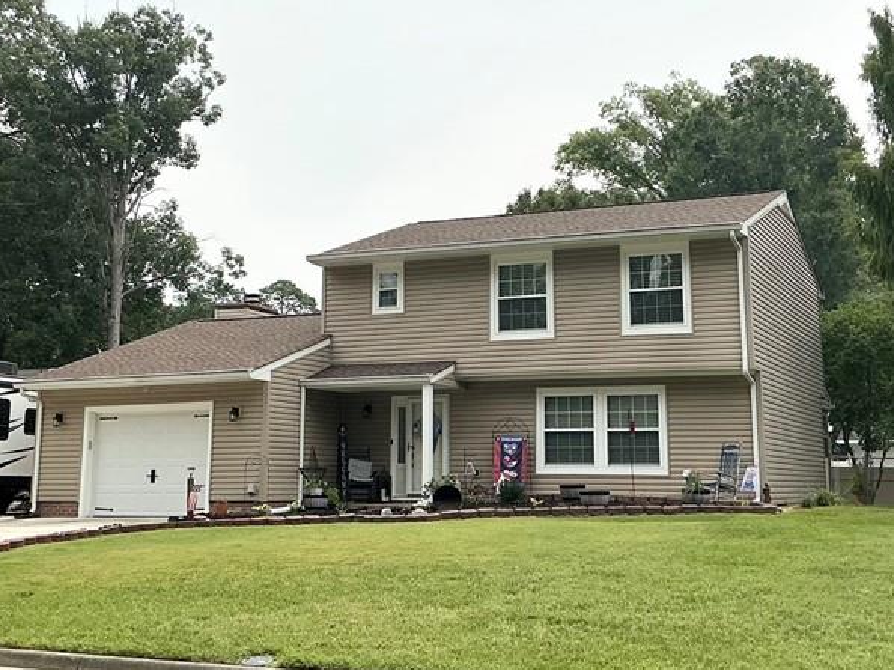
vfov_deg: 29.0
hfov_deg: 38.2
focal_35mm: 50
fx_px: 1291
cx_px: 444
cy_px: 265
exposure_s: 1/3125
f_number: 1.8
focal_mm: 3
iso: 25
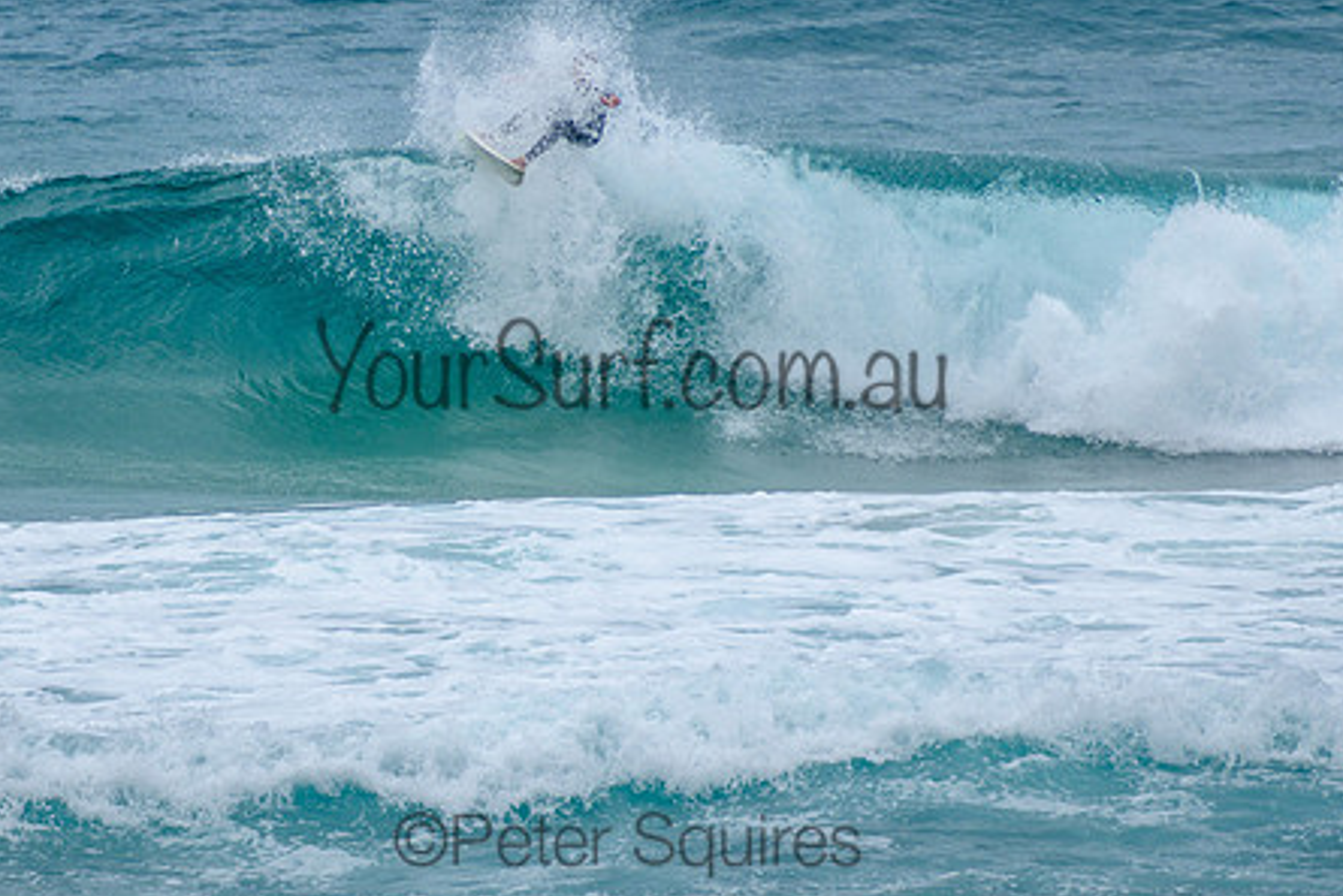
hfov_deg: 2.9
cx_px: 354
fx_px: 26755
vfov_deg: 1.9
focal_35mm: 717
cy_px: 265
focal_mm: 400
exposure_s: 1/2000
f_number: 5.6
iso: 200
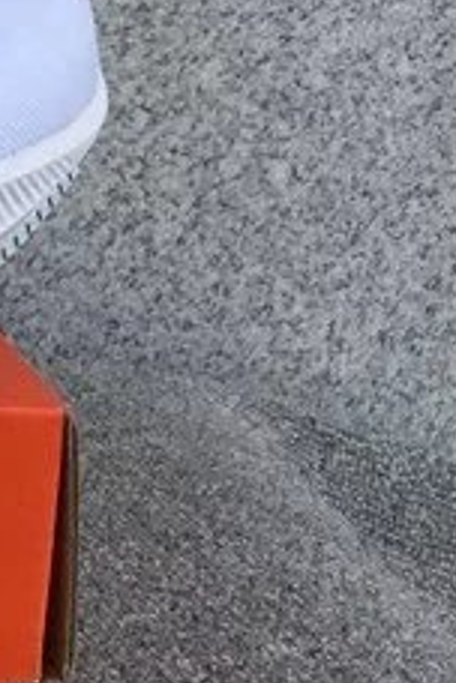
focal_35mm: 127
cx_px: -816
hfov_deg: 9.1
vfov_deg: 16.1
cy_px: 223
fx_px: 2413
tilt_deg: -19.0
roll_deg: -0.2
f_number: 2.4
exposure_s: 1/506
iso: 25
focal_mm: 3.3
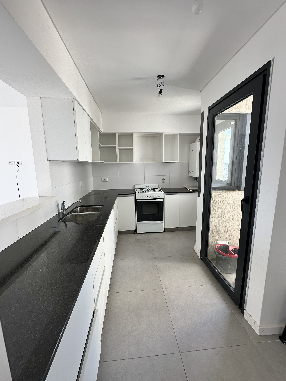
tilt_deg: -8.4
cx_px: 143
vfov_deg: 102.1
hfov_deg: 85.7
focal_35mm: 14
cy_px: 190
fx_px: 154
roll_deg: +0.3
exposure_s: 1/103
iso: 40
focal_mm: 2.22
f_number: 2.2
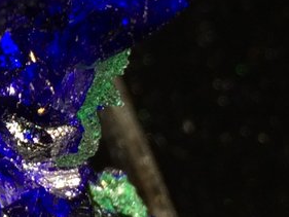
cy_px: -17
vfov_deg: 8.6
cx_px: -252
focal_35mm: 171
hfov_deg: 10.7
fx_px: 1428
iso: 32
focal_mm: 4.12
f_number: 2.2
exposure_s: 1/89
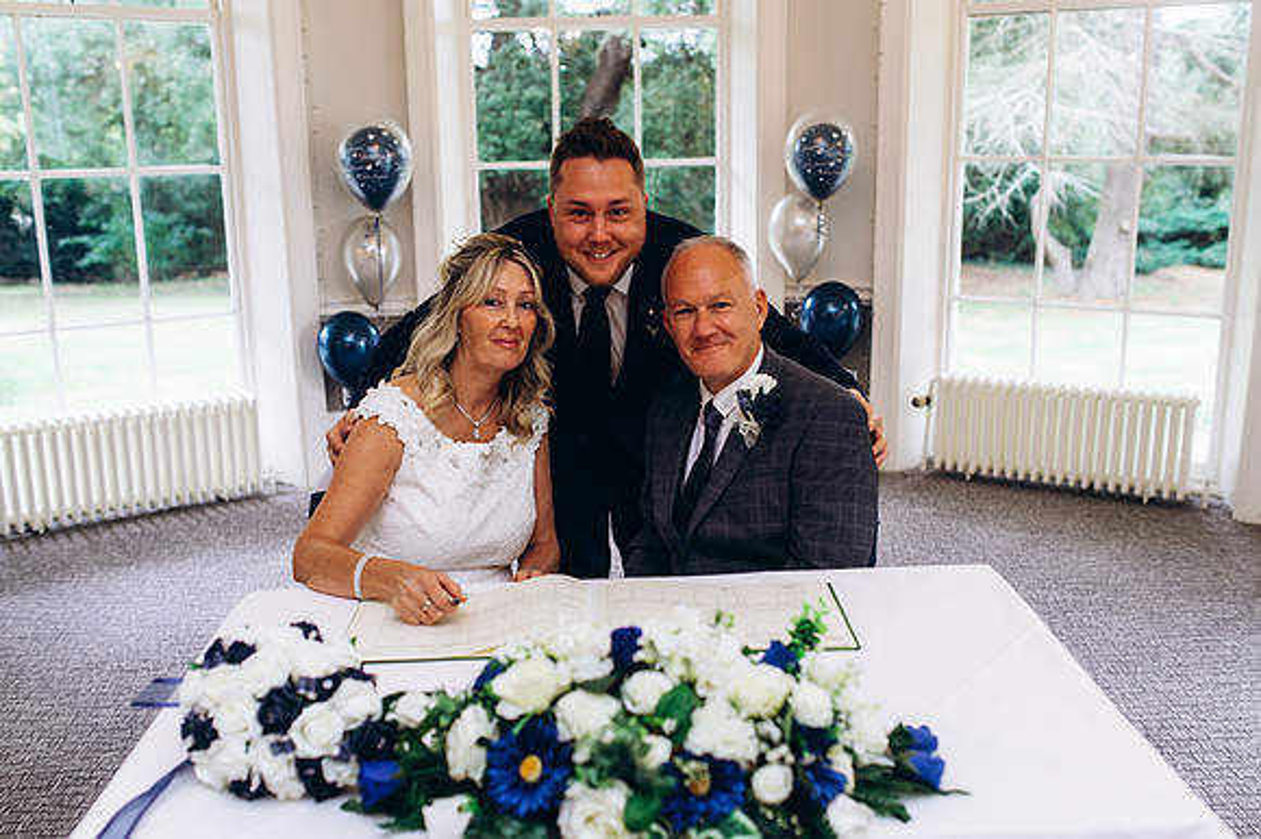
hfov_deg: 53.4
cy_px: 420
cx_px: 630
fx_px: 1254
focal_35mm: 36
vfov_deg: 37.0
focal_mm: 35
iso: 160
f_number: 2.8
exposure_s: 1/100
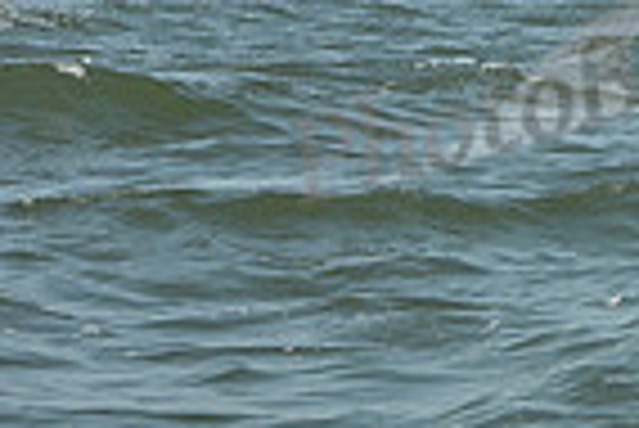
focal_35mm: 286
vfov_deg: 4.8
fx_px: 5082
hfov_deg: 7.0
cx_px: 1161
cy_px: -209
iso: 320
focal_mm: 70
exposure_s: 1/1250
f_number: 9
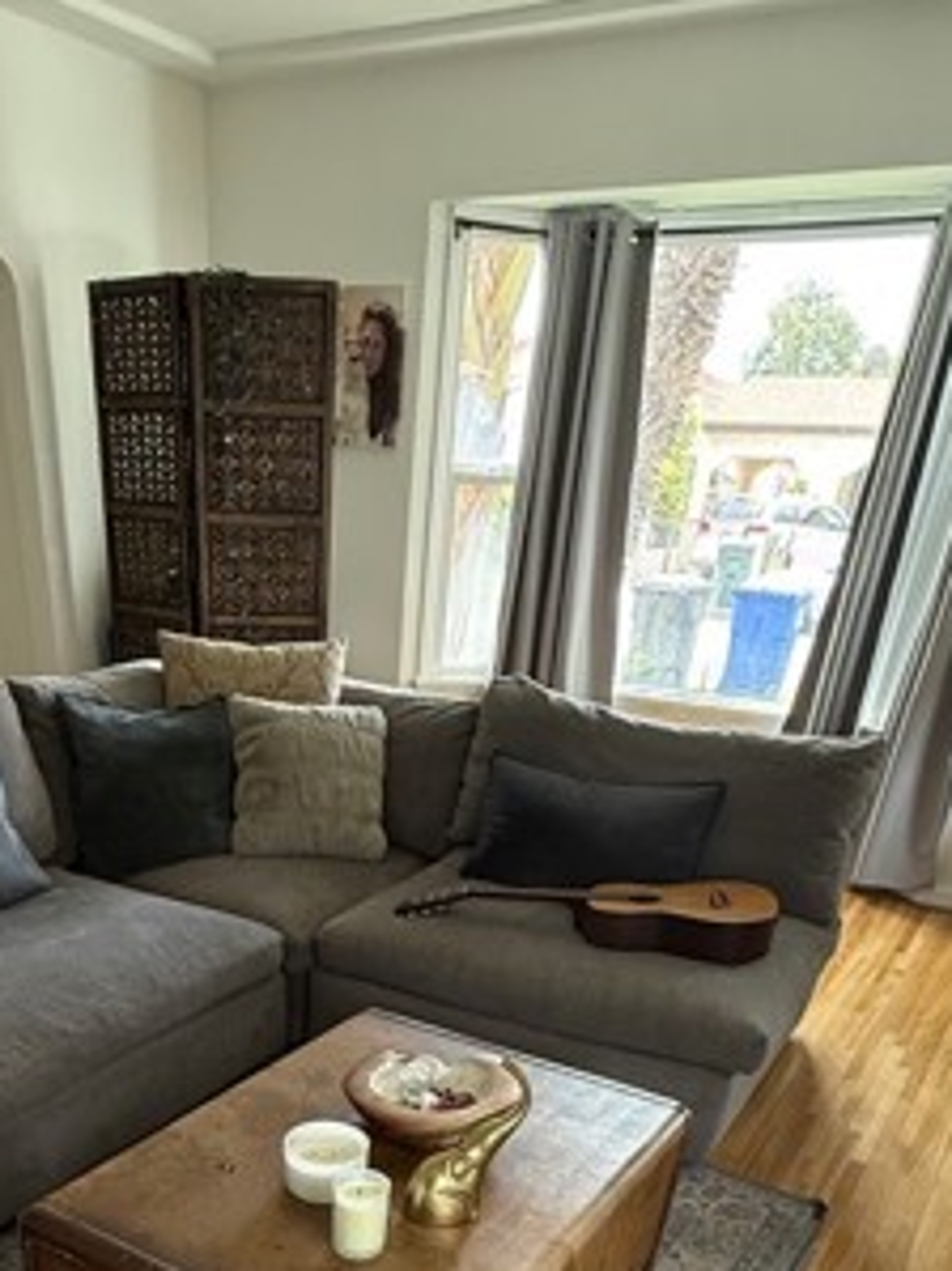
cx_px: 323
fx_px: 1101
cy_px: 1284
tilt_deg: -37.0
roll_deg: -2.1
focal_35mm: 30
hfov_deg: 46.1
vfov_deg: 48.7
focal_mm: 2.22
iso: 320
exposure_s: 1/87
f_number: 2.2
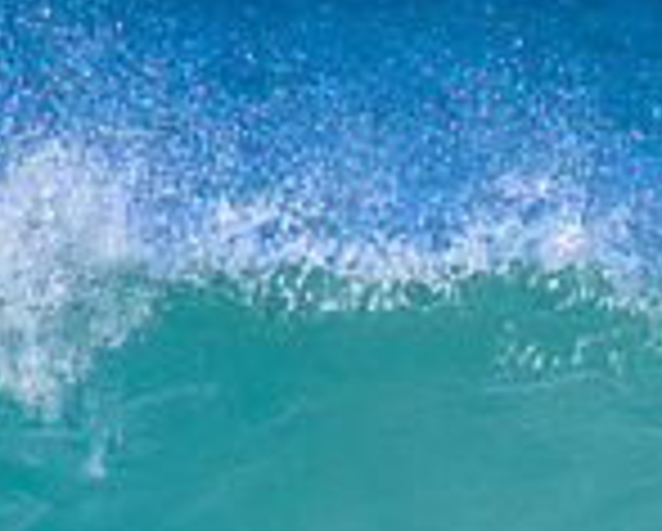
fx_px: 72707
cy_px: 713
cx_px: 928
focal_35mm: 3706
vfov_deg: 0.4
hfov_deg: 0.5
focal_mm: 1000
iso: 1250
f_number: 11
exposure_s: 1/2000
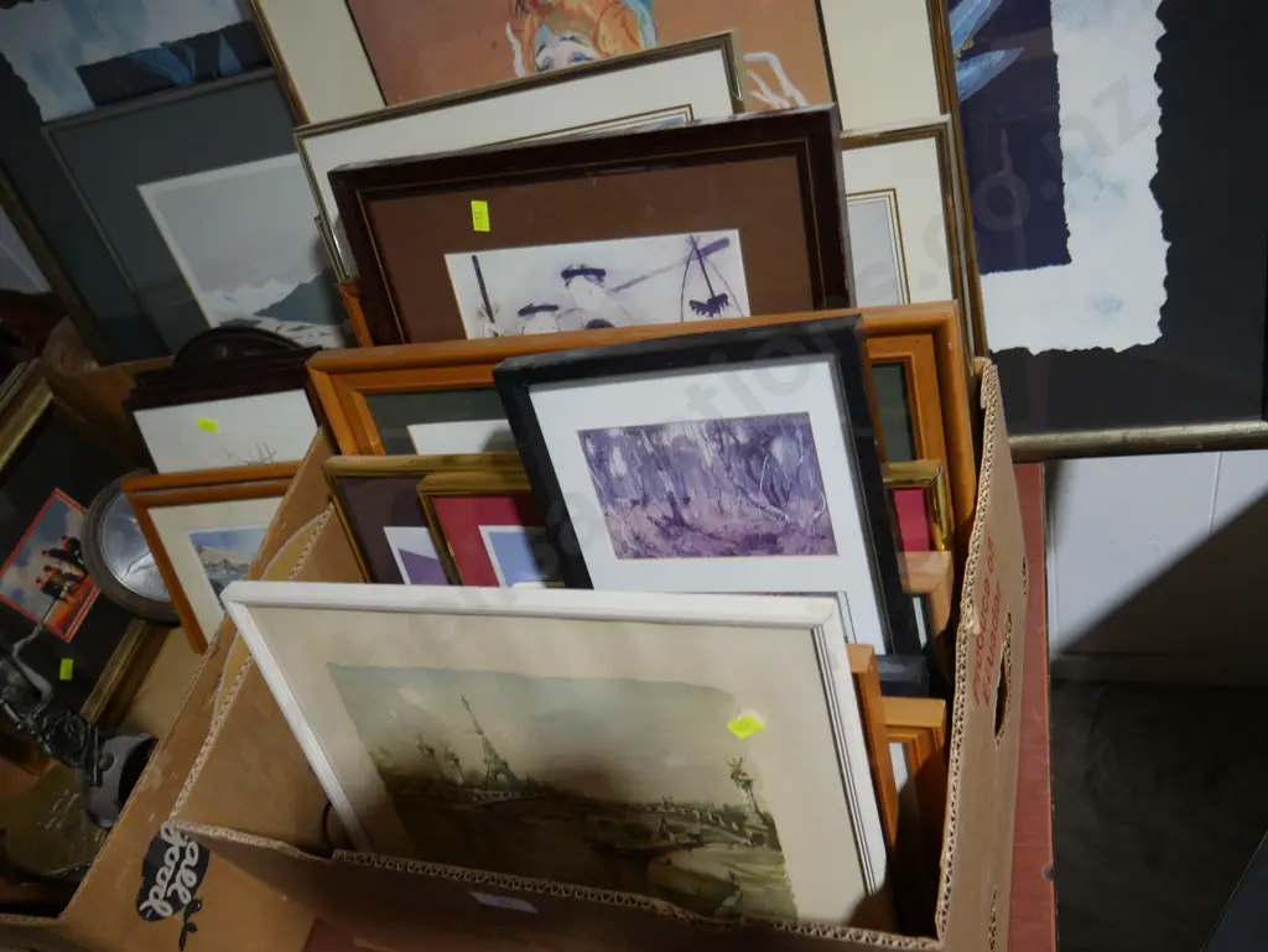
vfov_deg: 49.8
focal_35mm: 28
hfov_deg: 63.4
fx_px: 1026
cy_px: 476
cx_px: 634
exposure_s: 1/60
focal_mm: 14
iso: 250
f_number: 3.5
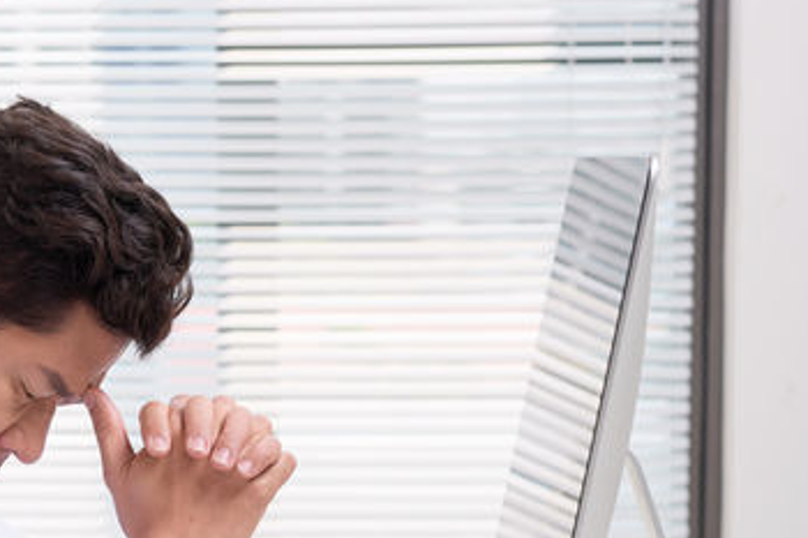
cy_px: 454
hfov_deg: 16.8
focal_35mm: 121
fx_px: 2714
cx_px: 151
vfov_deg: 11.3
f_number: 4
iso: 100
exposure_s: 1/250
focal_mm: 50
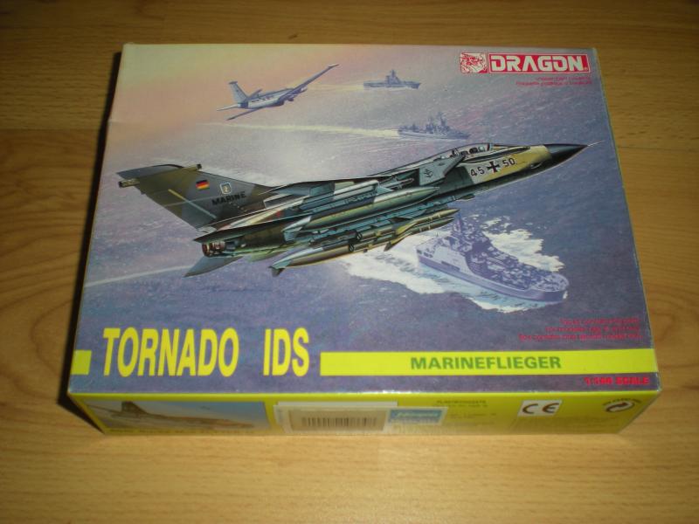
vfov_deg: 37.7
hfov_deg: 49.0
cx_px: 350
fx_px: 767
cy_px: 262
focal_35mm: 38
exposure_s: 1/60
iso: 64
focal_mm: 6.3
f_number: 3.1
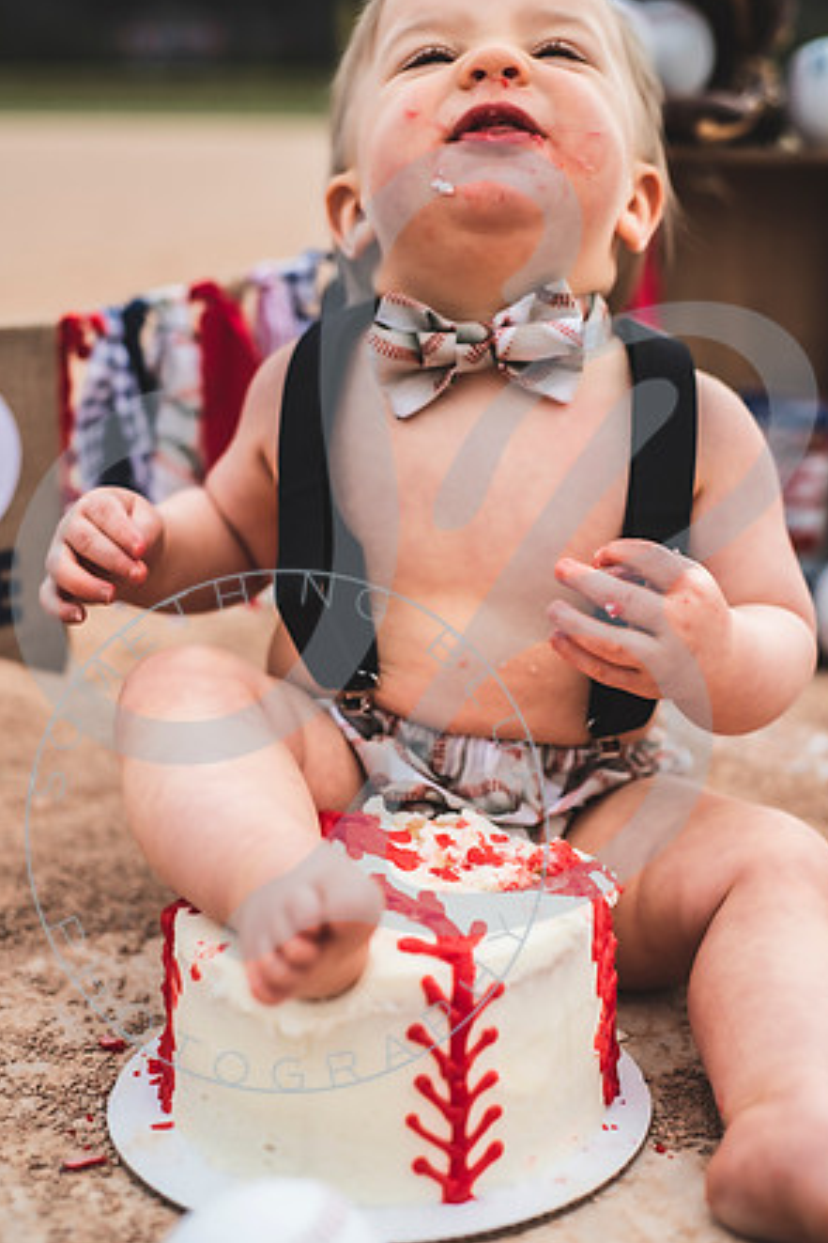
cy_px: 617
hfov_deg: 26.5
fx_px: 1759
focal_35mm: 51
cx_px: 414
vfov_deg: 38.9
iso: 100
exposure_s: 1/400
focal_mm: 50
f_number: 2.8
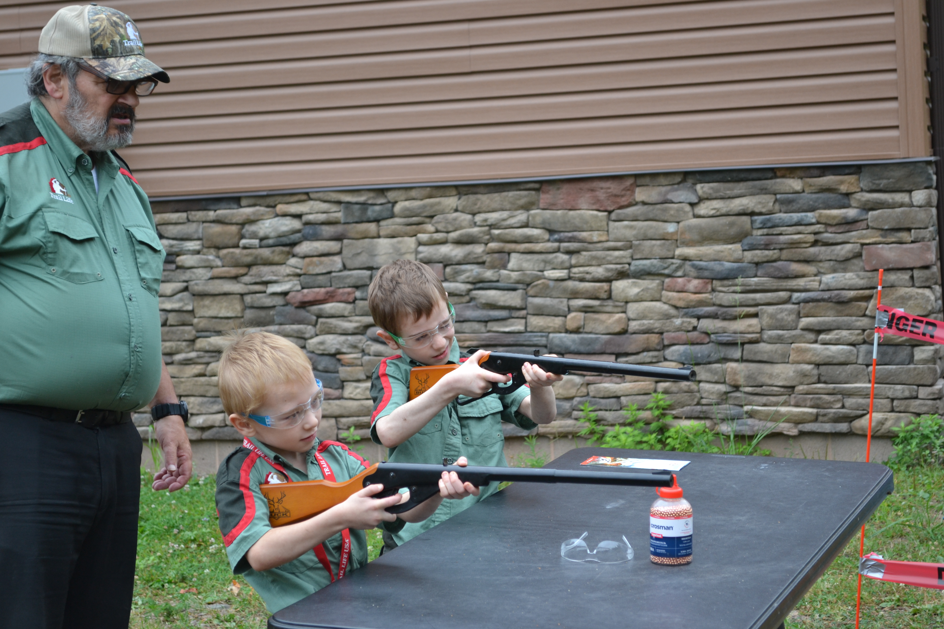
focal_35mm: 82
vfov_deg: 16.6
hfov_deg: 24.6
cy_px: 314
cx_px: 472
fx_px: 2163
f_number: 5.6
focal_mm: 55
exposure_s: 1/125
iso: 250
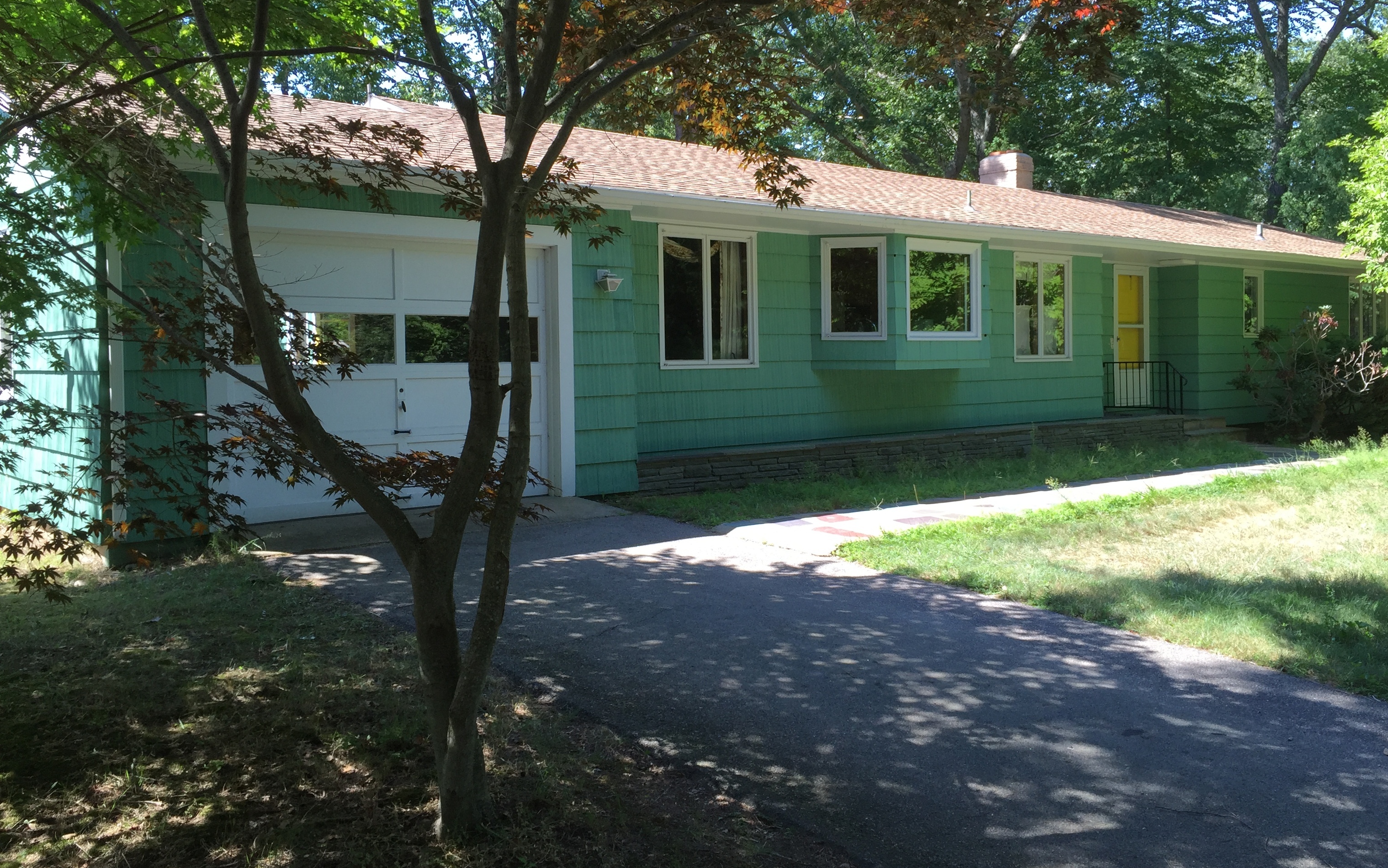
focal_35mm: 31
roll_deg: -1.0
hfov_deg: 61.2
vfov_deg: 40.6
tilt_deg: -1.0
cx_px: 696
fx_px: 1173
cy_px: 395
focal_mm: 4.15
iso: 32
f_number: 2.2
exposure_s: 1/273
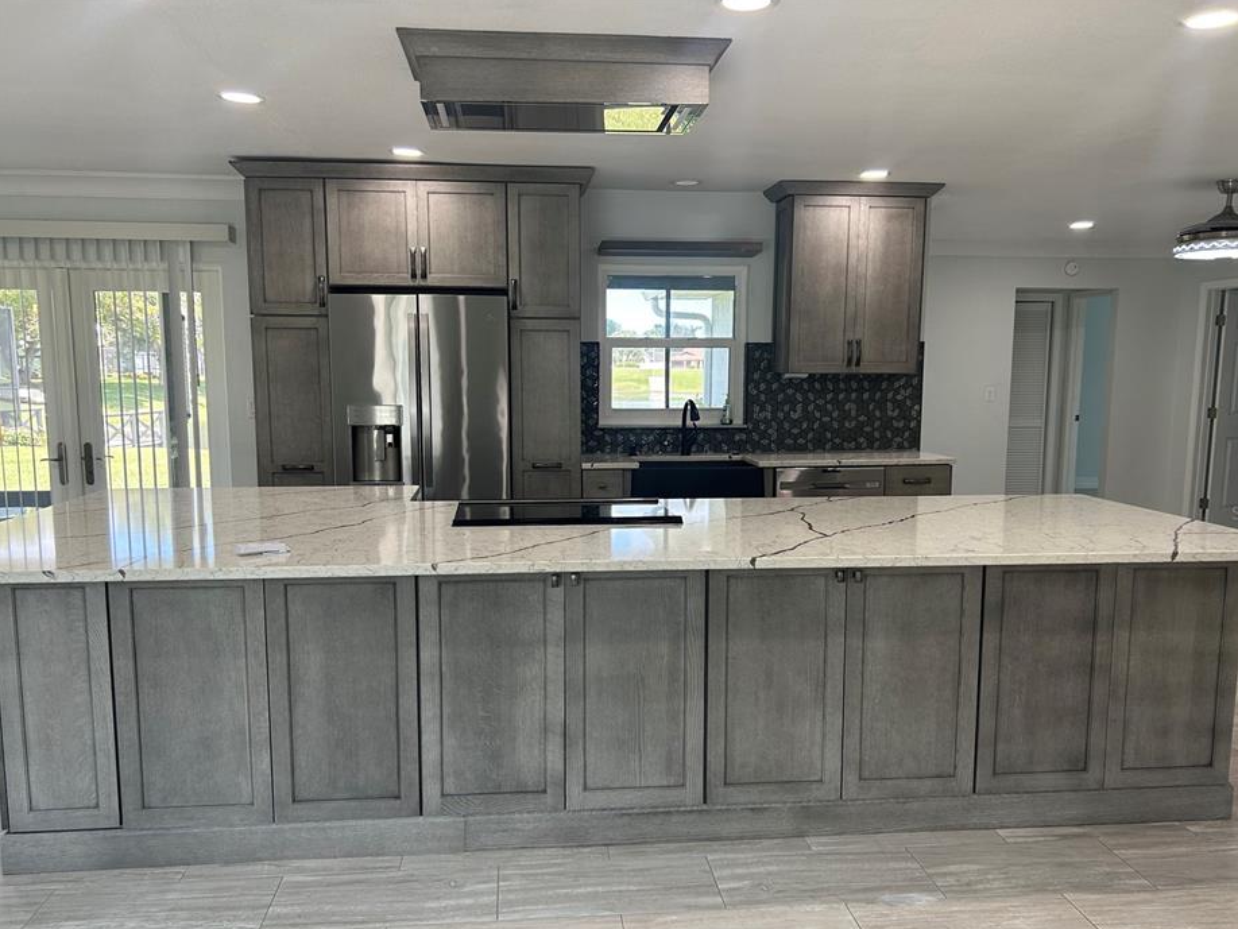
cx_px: 623
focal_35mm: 29
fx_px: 1037
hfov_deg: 61.6
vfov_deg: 48.2
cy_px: 512
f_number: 1.5
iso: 64
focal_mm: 5.7
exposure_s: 1/120
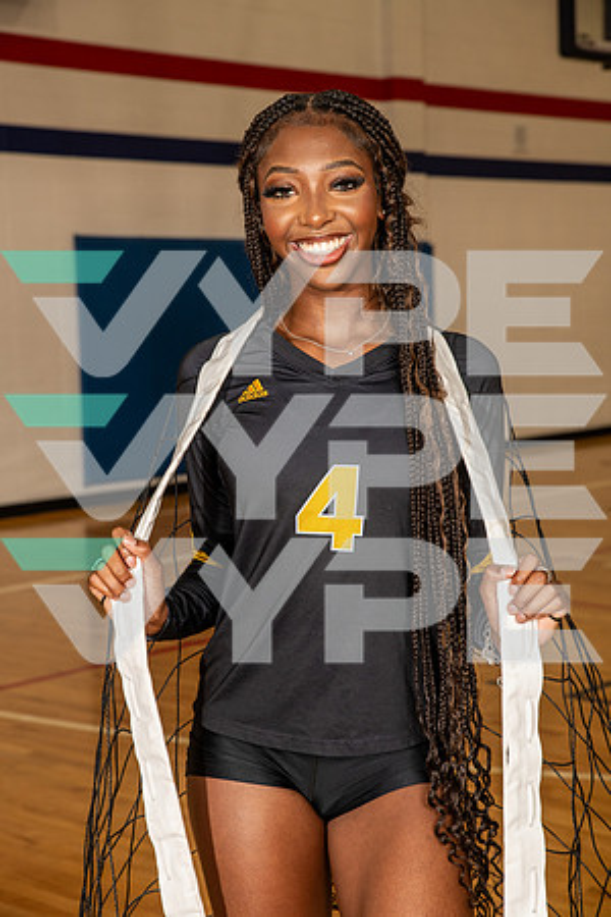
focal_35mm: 70
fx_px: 1782
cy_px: 458
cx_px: 306
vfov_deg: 28.8
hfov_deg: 19.5
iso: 320
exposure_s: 1/250
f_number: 7.1
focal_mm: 70
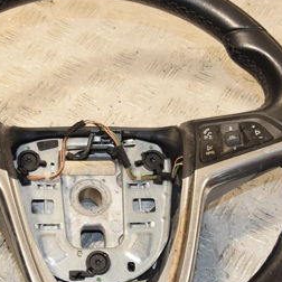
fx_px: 774
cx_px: 96
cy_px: 157
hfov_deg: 20.6
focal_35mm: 84
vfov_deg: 20.6
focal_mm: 26
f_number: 8
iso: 800
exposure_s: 1/200
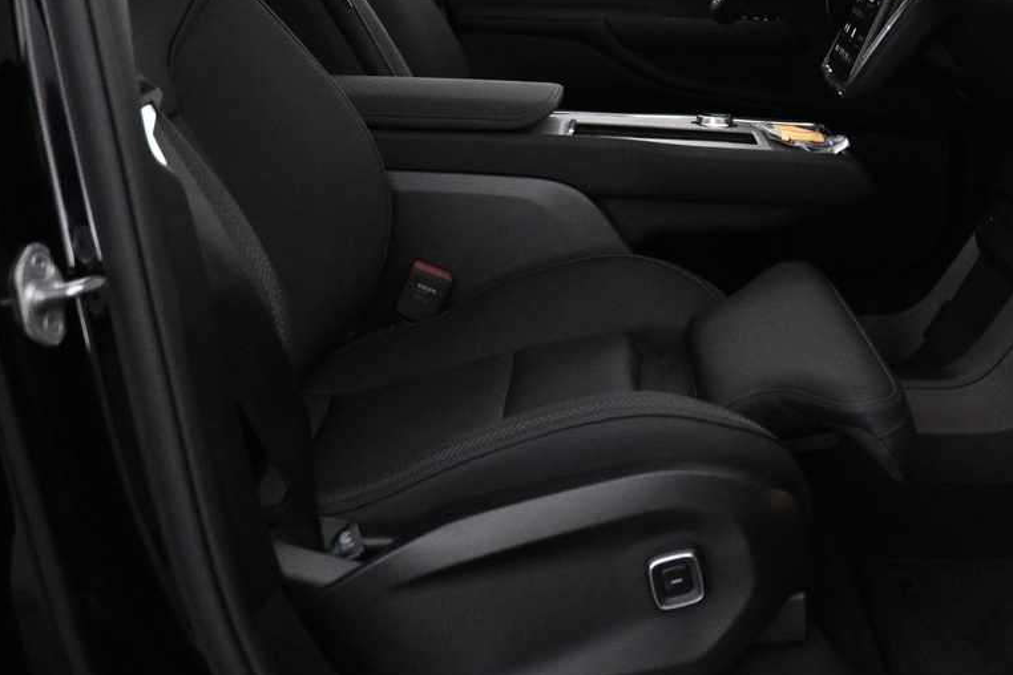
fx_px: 1435
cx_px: 699
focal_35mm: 51
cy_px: 40
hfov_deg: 38.3
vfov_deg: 25.5
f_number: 3.5
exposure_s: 1/100
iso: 4000
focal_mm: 16
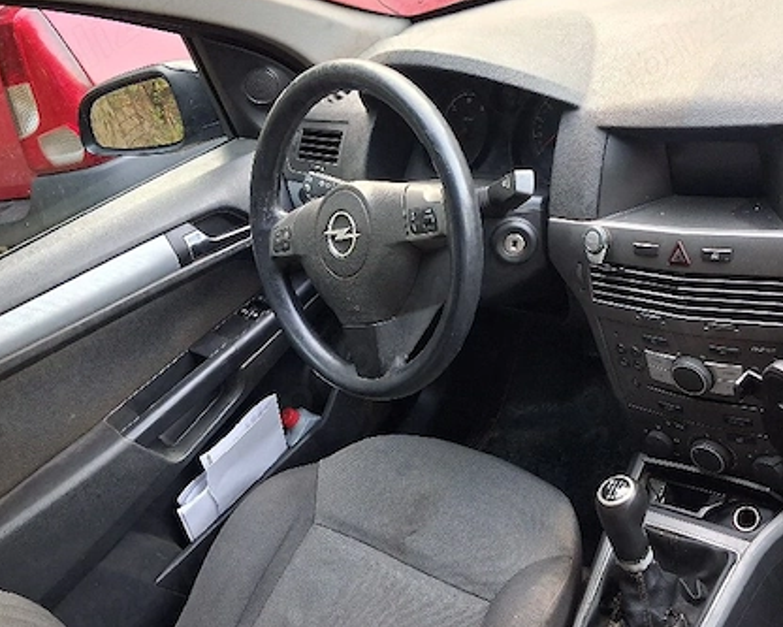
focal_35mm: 38
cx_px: 474
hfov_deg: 47.6
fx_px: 881
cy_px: 339
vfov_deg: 39.1
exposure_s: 1/60.2
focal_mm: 4
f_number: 1.8
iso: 400
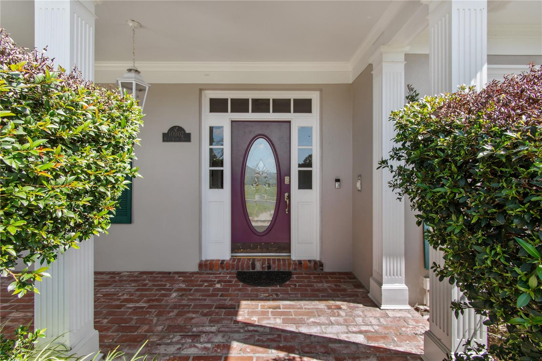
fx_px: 226
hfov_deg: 100.4
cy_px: 180
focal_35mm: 15
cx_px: 271
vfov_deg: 77.3
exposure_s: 1/25
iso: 100
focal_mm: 10
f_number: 7.1
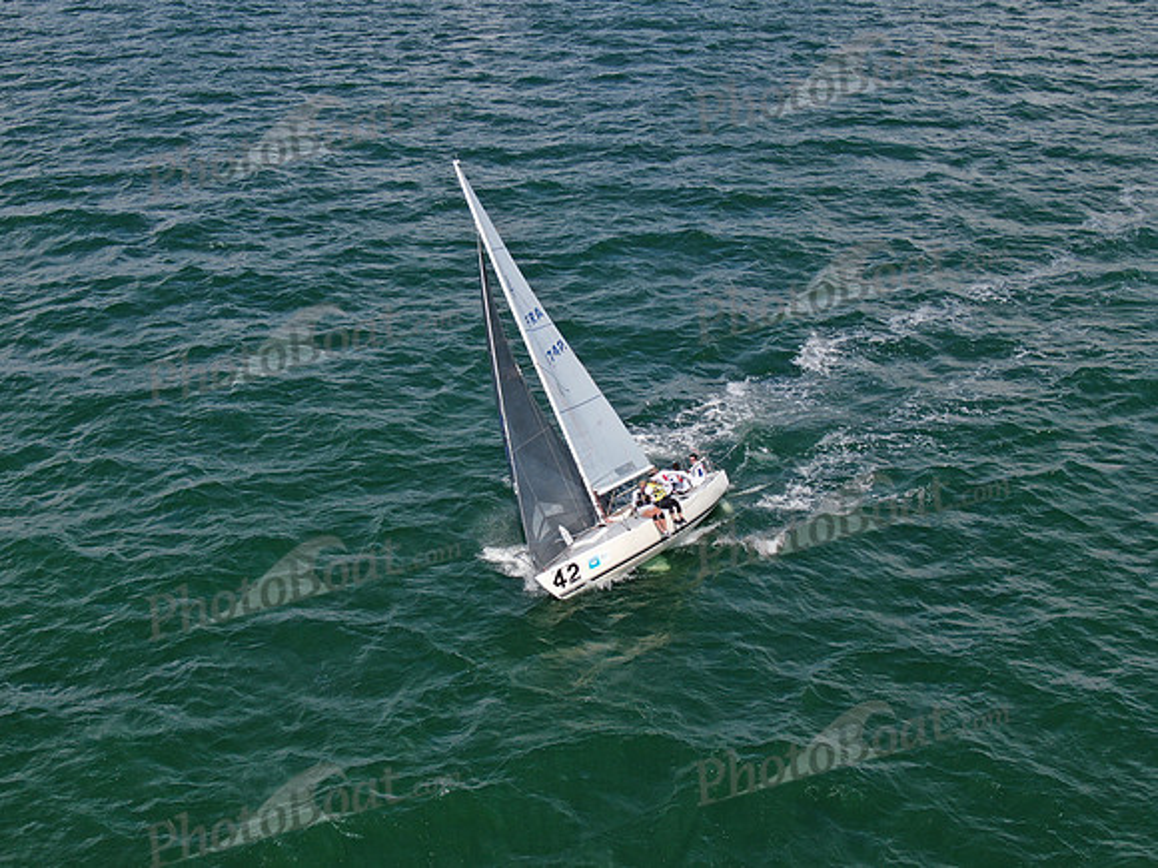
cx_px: 579
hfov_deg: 39.7
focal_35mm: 48
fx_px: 1606
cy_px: 434
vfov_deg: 30.3
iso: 100
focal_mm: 8.6
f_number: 3.8
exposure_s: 1/800
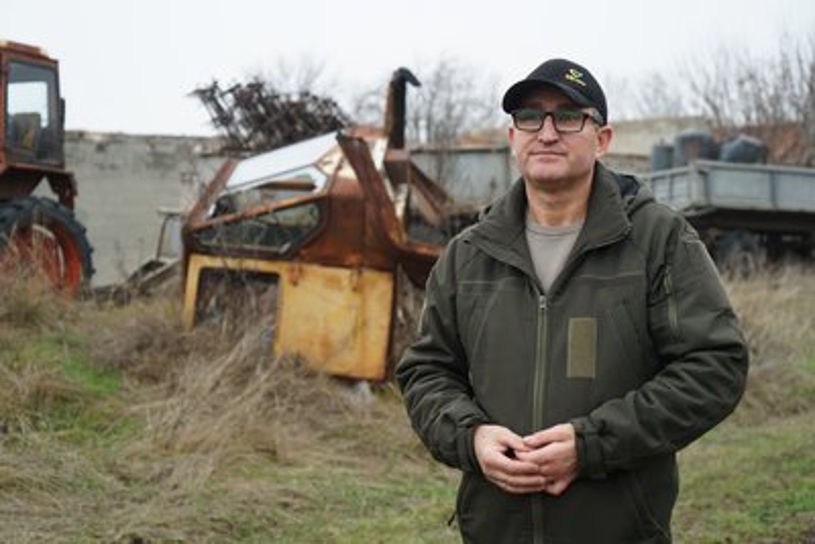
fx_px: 1200
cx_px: 408
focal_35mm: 53
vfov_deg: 25.5
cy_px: 272
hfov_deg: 37.5
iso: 250
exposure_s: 1/160
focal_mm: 53
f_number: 4
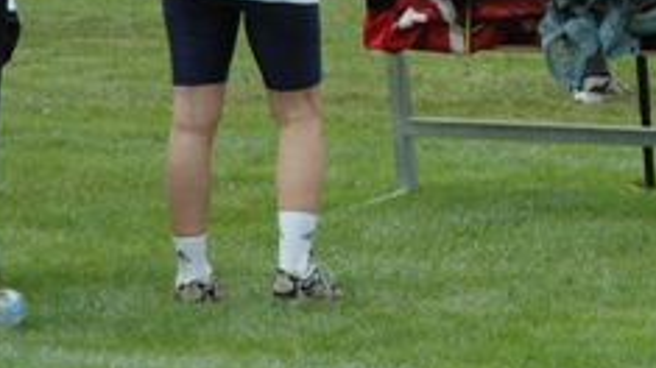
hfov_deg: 7.2
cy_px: -163
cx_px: 821
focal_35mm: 299
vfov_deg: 4.0
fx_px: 5199
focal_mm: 70
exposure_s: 1/640
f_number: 14
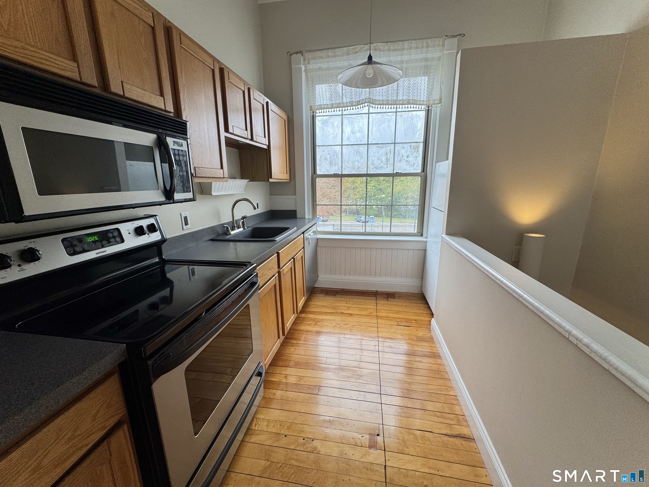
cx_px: 324
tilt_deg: -14.0
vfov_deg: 85.7
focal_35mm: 14
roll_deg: -0.2
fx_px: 262
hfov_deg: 102.1
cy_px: 244
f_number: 2.2
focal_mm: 2.22
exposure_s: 1/120
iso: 100
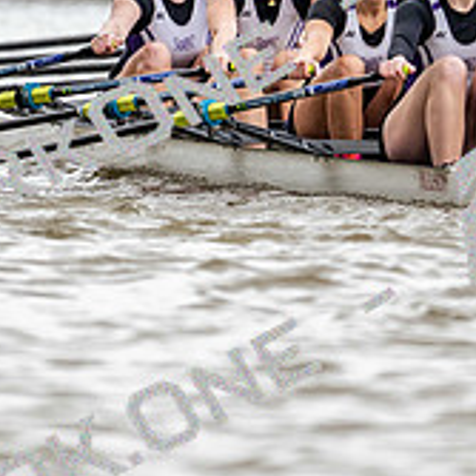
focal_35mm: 1178
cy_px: 13
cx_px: 211
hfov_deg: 1.5
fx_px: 18327
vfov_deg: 1.5
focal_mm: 400
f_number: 4.5
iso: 800
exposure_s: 1/1600
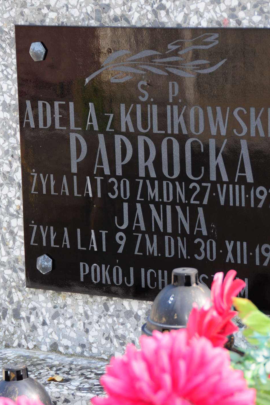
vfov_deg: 12.9
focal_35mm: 159
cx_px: 149
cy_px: 202
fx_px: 1788
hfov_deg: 8.6
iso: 250
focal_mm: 70
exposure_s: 1/160
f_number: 5
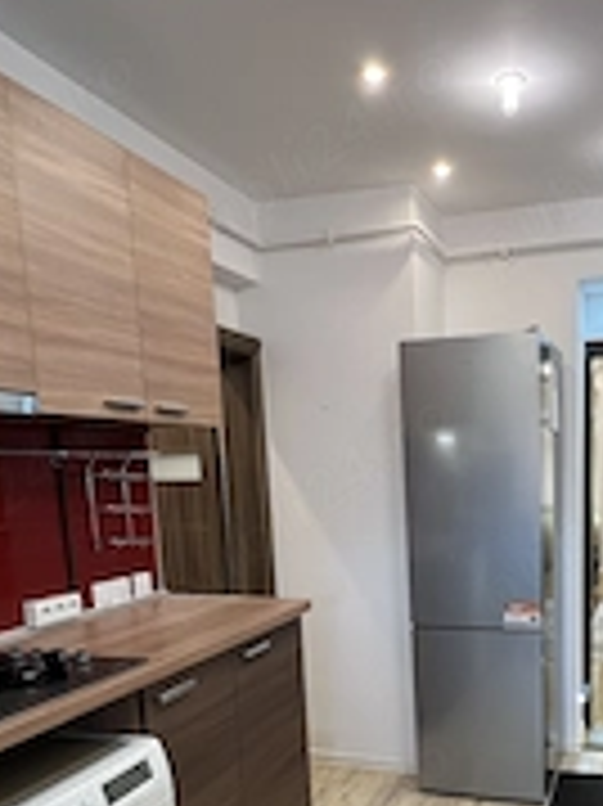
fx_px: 674
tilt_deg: -9.0
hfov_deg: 46.2
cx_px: 464
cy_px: 581
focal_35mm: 29
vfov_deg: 59.2
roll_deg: +2.0
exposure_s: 1/100
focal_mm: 1.57
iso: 125
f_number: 1.8
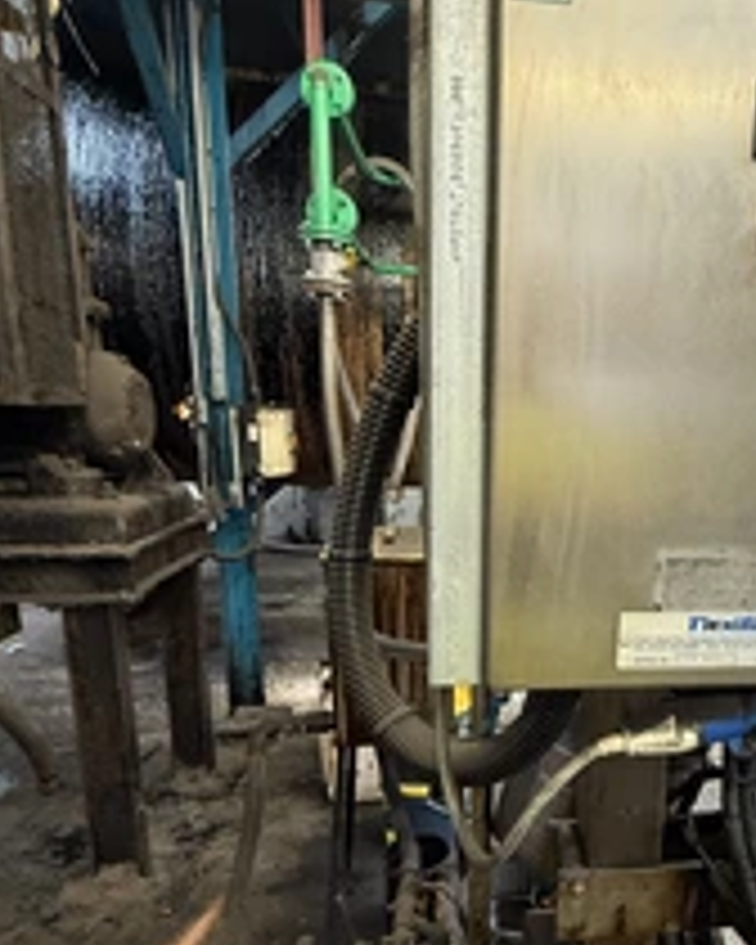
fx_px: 727
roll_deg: -1.8
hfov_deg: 52.2
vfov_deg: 65.4
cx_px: 580
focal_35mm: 26
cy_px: 572
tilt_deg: -11.6
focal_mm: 2.22
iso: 250
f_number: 2.2
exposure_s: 1/50
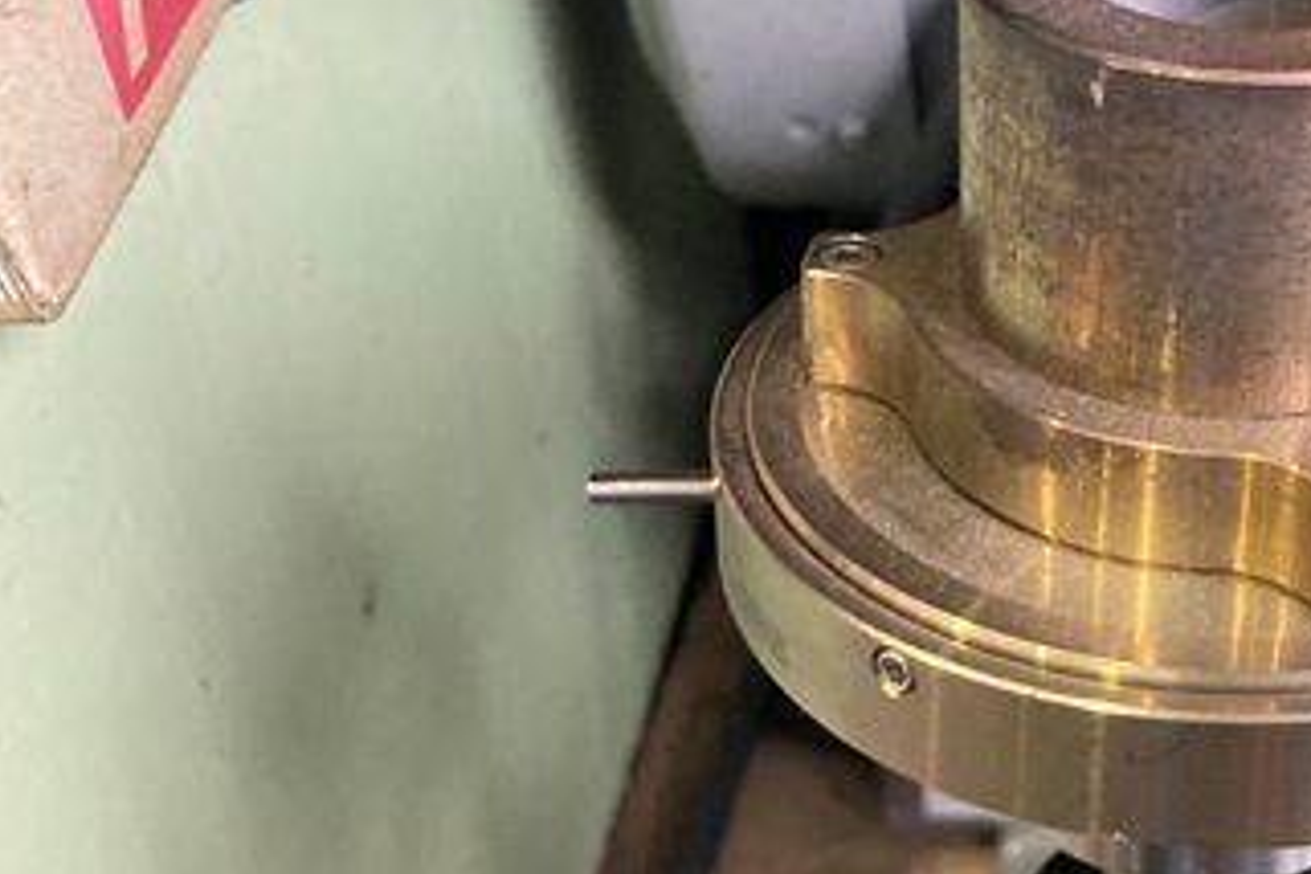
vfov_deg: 23.4
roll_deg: +0.6
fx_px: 2112
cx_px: 1205
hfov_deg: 32.6
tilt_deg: -29.6
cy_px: 359
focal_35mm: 58
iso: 320
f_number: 1.8
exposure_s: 1/46
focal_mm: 3.99
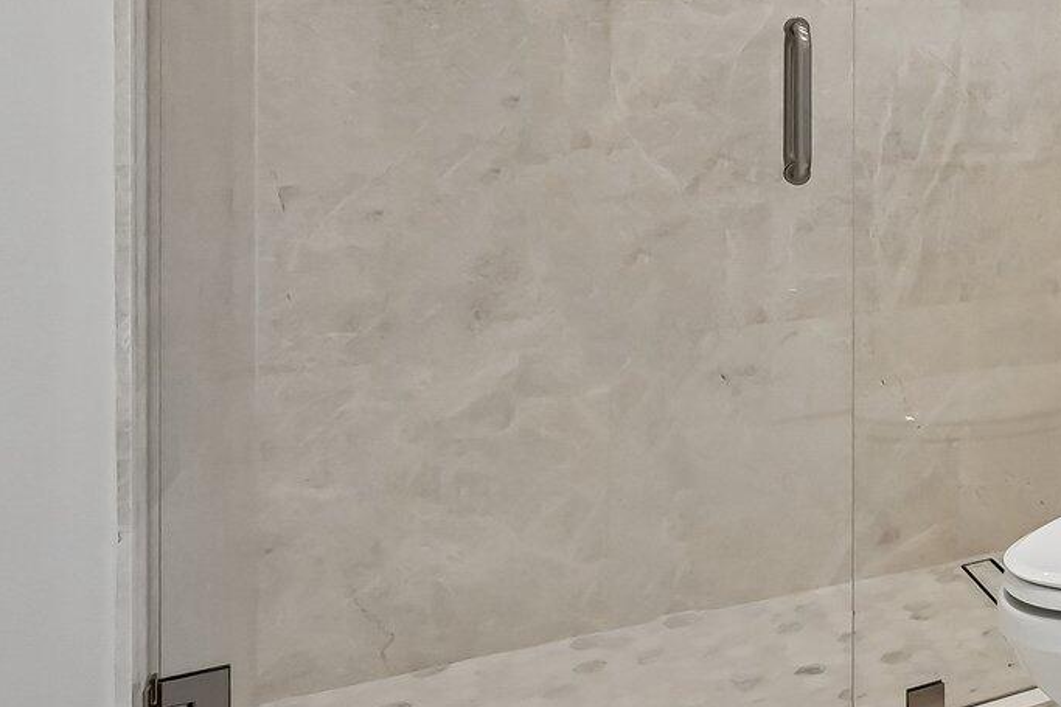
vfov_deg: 30.8
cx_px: 1440
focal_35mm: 42
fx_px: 1237
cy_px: 105
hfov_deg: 32.3
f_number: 8
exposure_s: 1/160
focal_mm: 14
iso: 3200
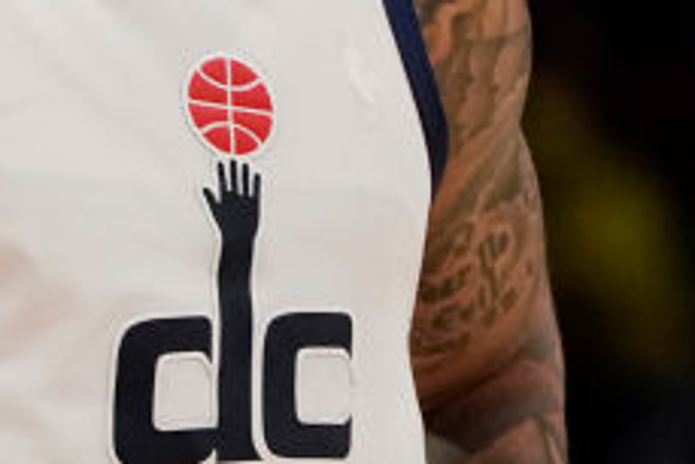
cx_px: -598
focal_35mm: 1379
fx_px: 26638
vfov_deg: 1.0
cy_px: 138
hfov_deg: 1.5
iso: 6400
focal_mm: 309
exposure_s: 1/1600
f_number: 5.6
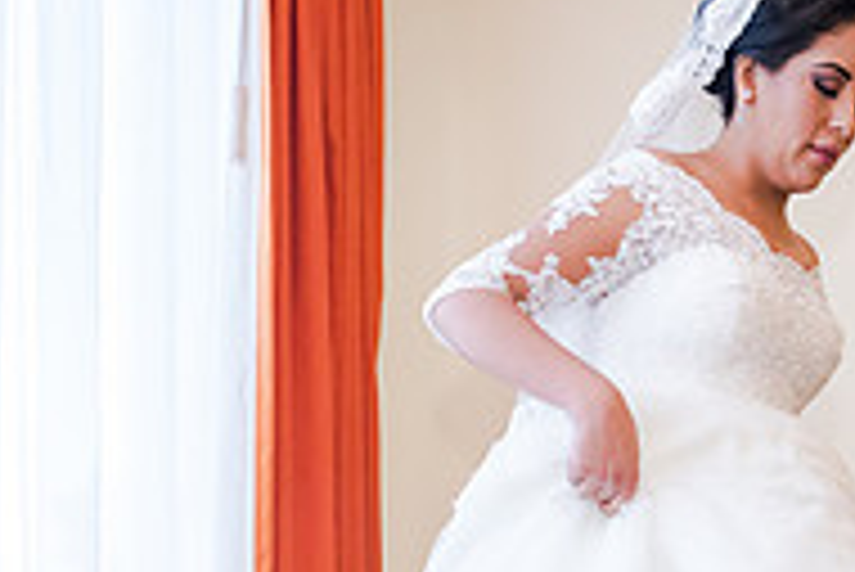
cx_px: 666
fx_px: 1236
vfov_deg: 23.9
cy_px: 669
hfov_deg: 37.0
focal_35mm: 52
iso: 1600
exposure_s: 1/125
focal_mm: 17
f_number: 3.5
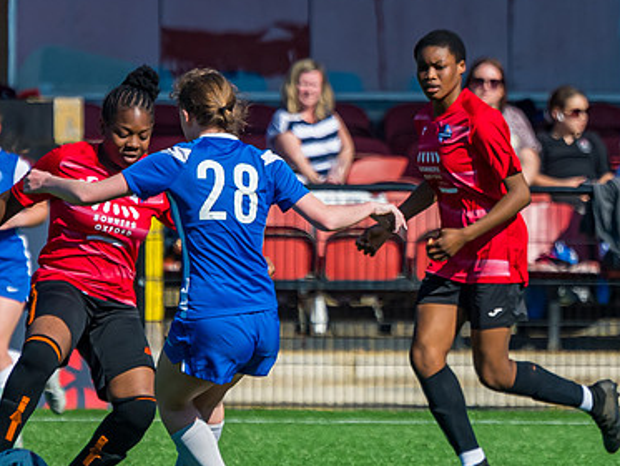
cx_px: 343
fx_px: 13652
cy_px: 361
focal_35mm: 762
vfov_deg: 2.0
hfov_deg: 2.6
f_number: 4
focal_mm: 240
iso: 400
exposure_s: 1/4000
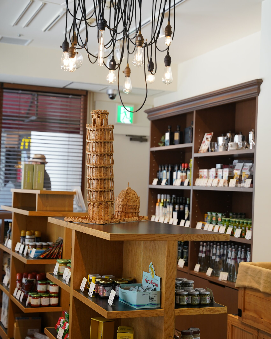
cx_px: 136
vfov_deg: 31.5
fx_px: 600
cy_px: 181
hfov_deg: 25.5
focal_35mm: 60
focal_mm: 52.7
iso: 500
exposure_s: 1/160
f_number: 4
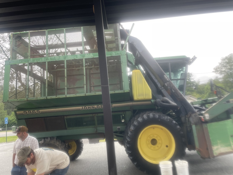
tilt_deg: +6.2
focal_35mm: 26
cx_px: 116
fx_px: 175
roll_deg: +6.2
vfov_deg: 53.1
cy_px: 88
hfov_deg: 67.3
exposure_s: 1/155
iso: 32
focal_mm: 4.2
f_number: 1.6
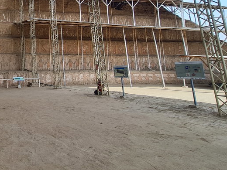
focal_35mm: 30
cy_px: 27
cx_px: -7
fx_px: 197
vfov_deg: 43.9
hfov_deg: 48.0
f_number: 2.2
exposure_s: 1/1040
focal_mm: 2.2
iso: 64
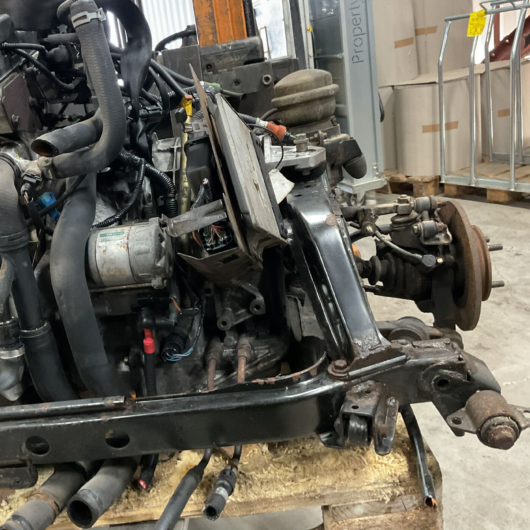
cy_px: 259
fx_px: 606
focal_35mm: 35
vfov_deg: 47.2
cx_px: 197
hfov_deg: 46.8
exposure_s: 1/25
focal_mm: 3
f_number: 1.8
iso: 250
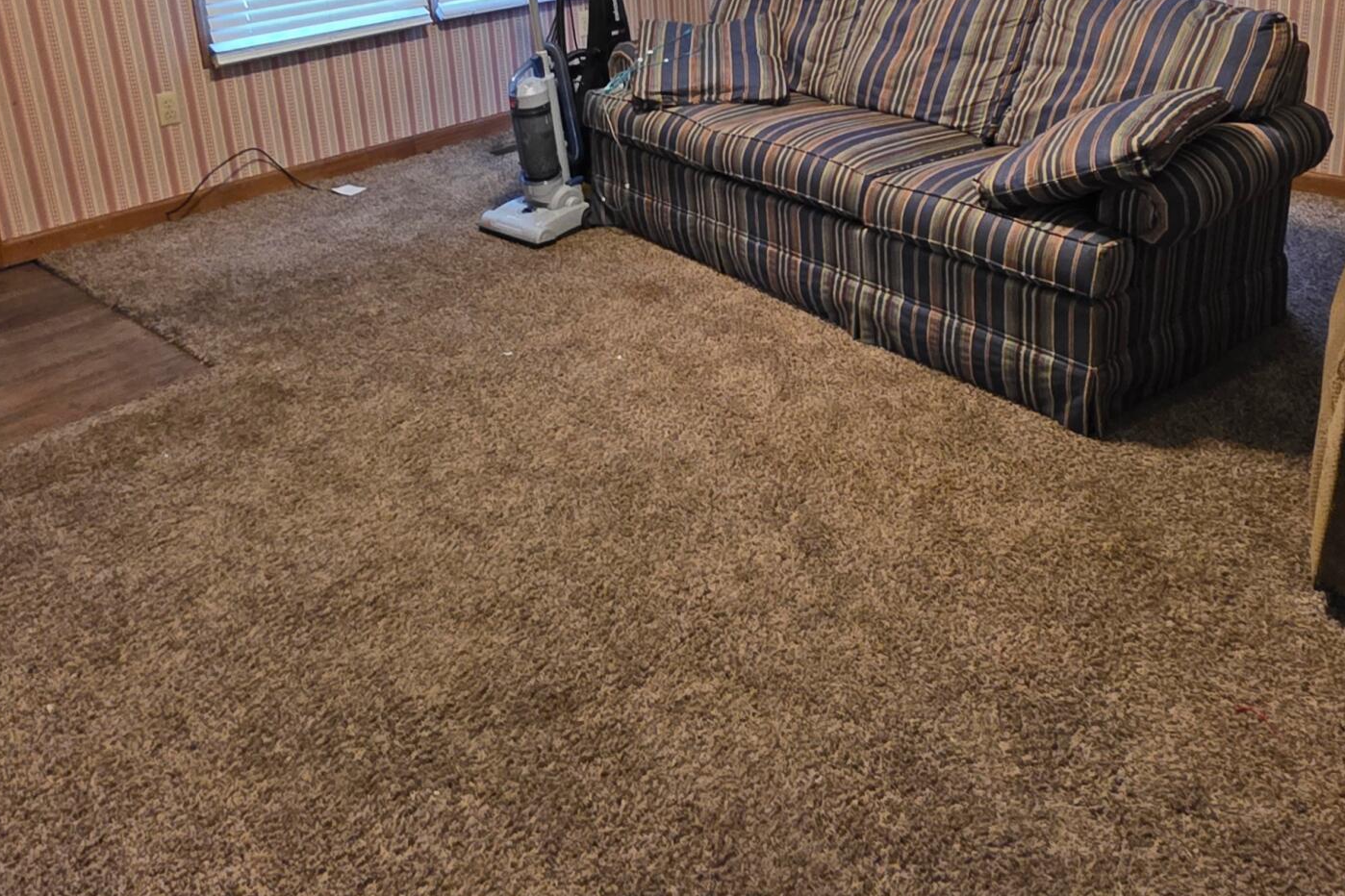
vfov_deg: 42.8
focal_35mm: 29
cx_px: 757
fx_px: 1083
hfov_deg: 63.4
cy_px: 170
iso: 640
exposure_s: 1/60
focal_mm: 2.2
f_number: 1.9
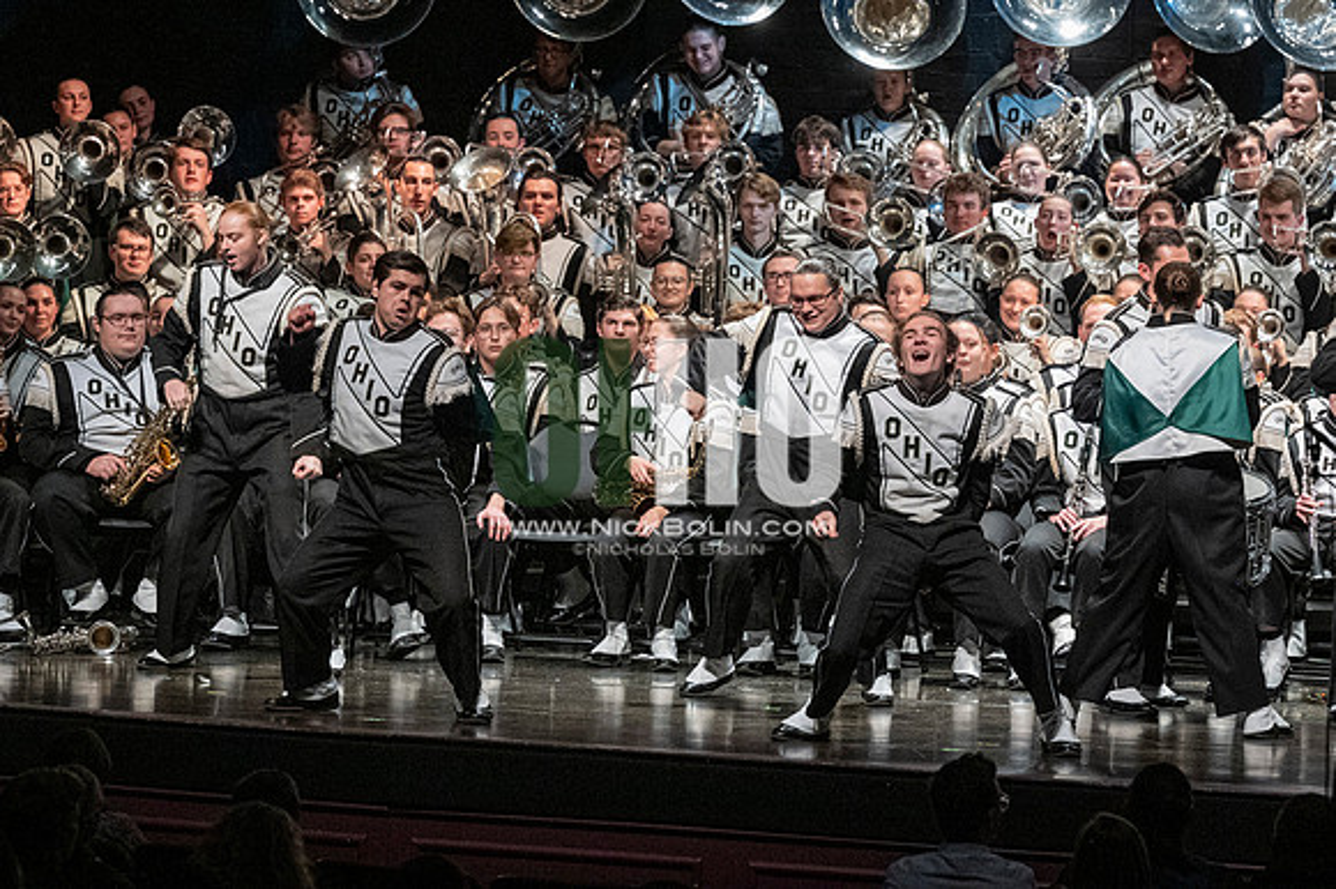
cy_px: 444
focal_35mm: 210
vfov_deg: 6.5
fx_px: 7789
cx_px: 668
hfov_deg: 9.8
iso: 4000
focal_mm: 140
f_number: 4
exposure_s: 1/500
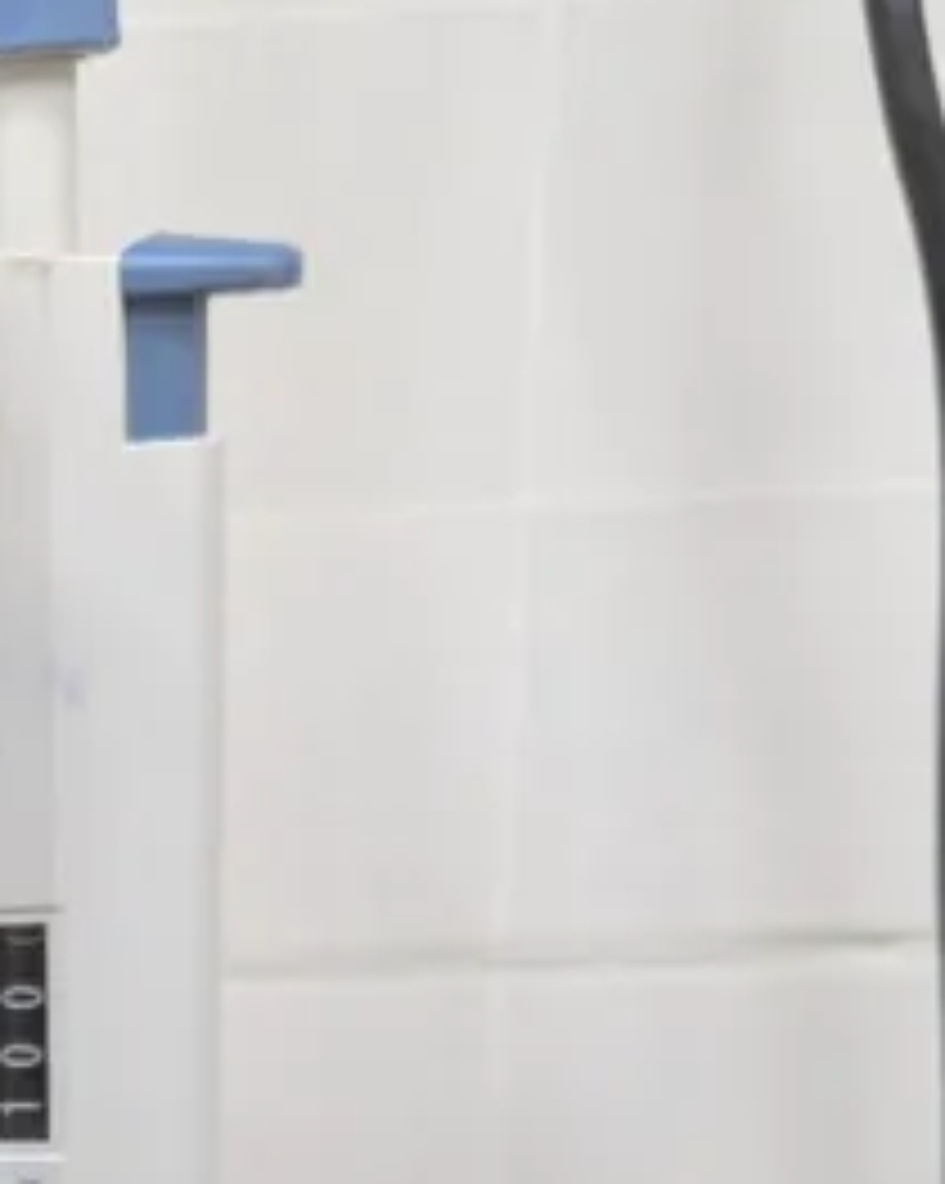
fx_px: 3185
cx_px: -652
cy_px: 1522
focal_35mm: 91
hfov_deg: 15.1
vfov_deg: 19.5
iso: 126
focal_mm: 6.81
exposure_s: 1/67.5
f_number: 1.85
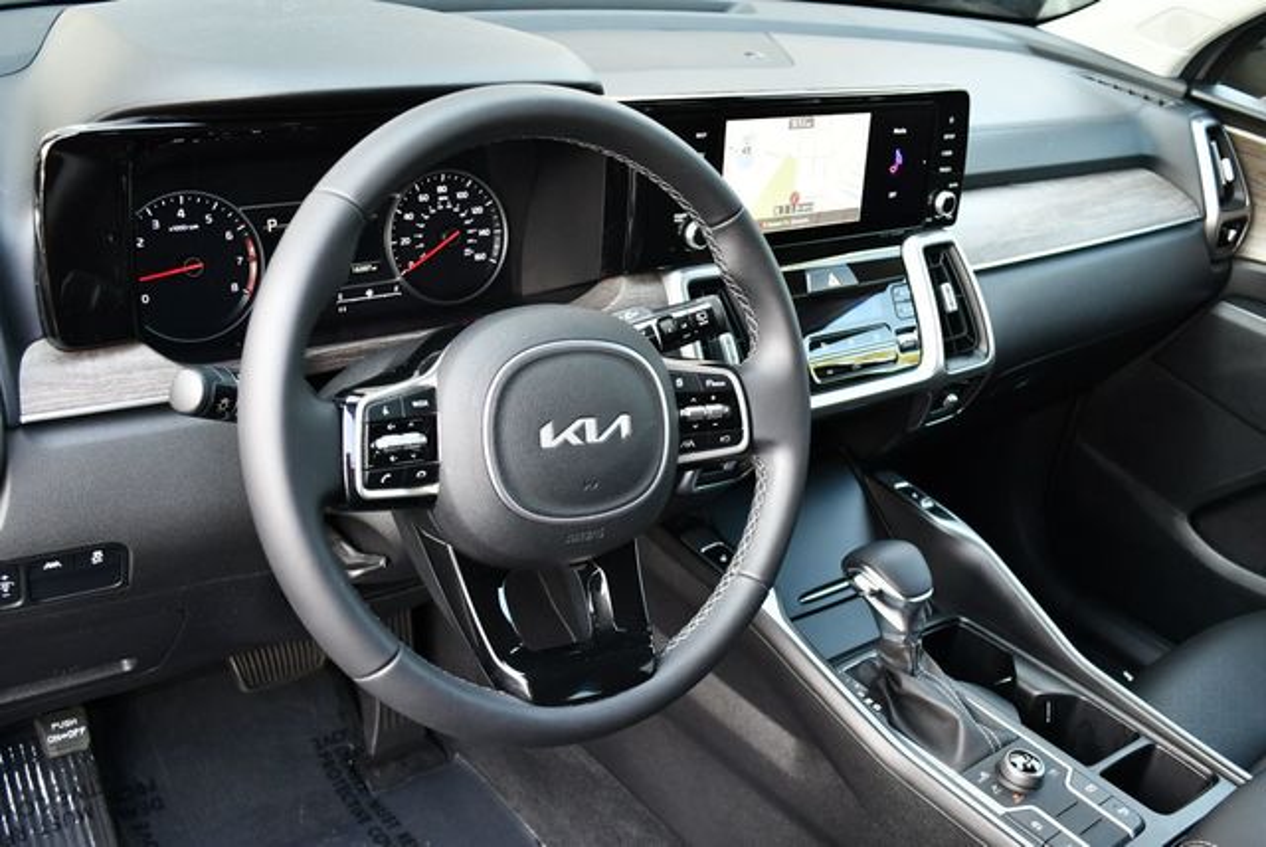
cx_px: 633
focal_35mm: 36
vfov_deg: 36.9
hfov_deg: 53.1
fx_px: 1267
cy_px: 424
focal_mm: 18
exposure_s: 1/160
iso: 800
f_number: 3.5
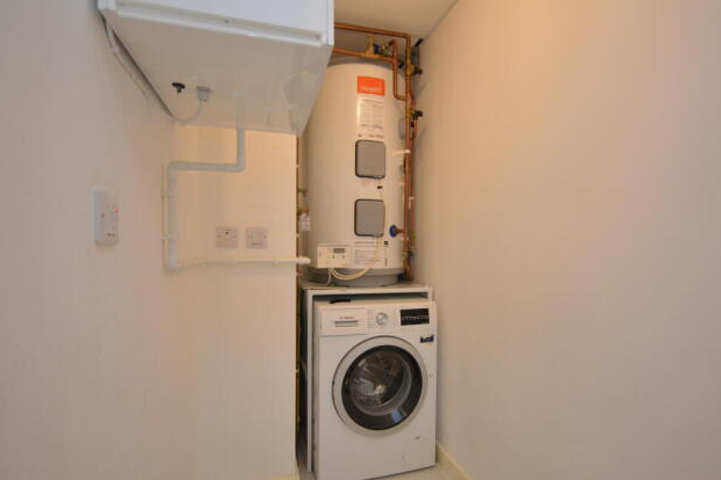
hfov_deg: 86.9
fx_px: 380
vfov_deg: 64.5
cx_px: 374
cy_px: 252
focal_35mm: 19
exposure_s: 1/50
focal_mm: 12
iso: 800
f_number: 5.6
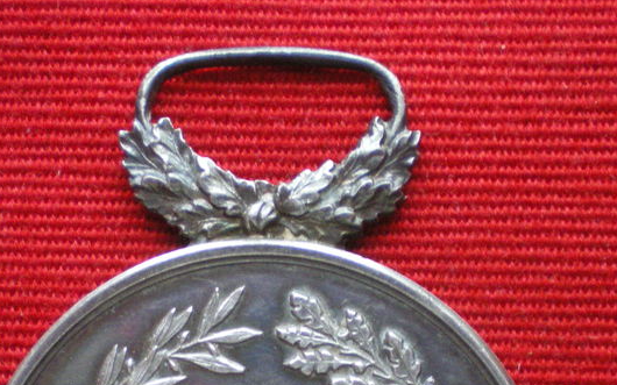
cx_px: 213
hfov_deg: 27.0
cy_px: 435
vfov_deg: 16.6
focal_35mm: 76
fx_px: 1278
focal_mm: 6.3
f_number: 3.1
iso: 400
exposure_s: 1/40
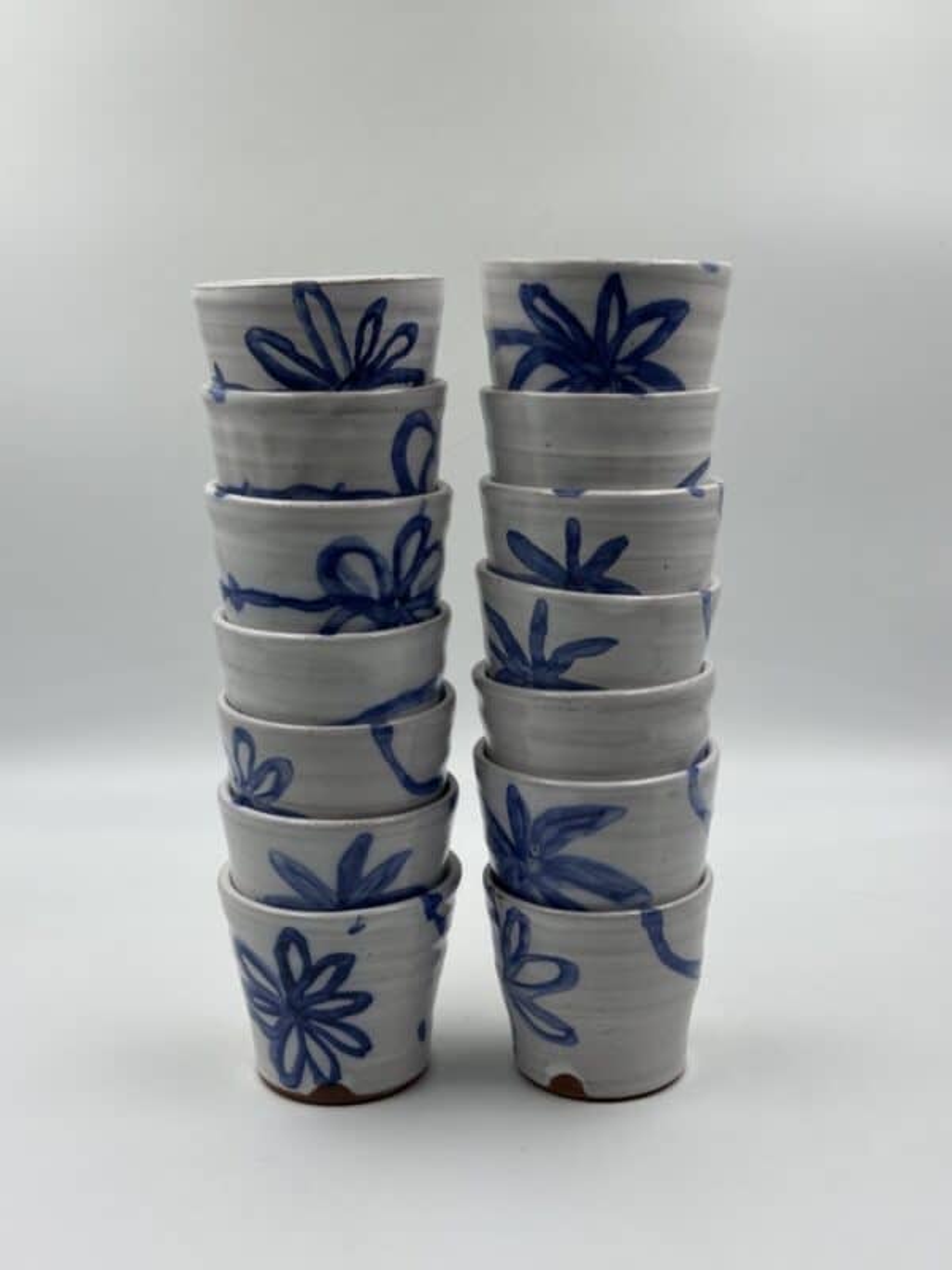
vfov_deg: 39.7
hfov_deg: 30.3
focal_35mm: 48
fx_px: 1760
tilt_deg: -15.0
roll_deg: +0.1
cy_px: 635
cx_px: 476
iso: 64
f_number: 1.78
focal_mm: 6.86
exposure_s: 1/623
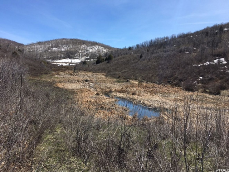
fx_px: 192
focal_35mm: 29
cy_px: 86
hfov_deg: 61.7
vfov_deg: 48.2
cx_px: 114
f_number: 2.2
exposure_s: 1/1789
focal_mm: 4.15
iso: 25
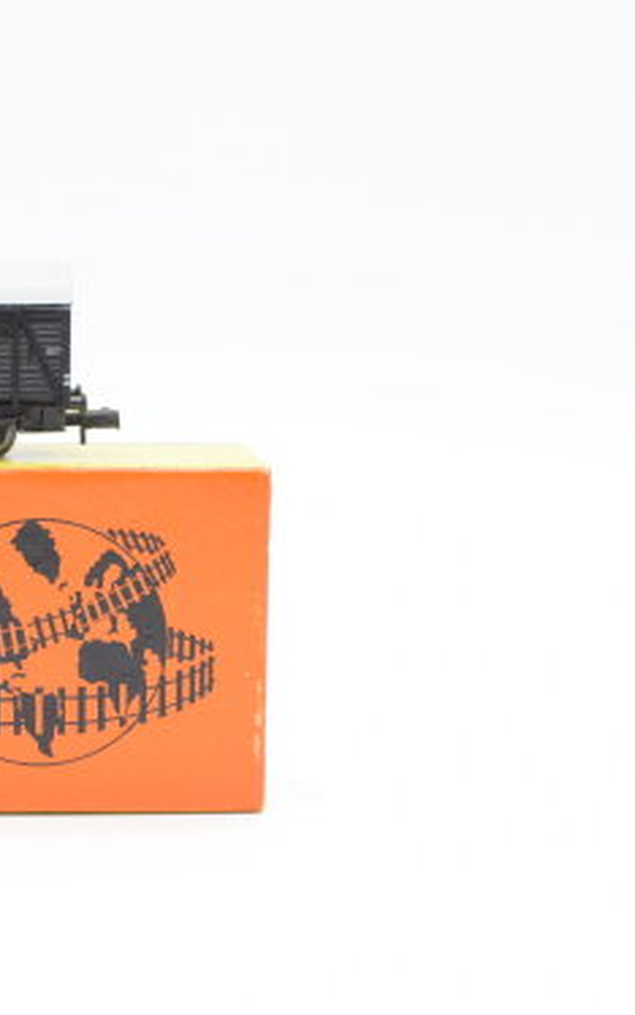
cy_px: 520
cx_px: -114
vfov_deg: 24.1
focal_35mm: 86
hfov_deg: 14.8
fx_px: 2374
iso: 400
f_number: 8
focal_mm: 35
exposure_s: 1/100
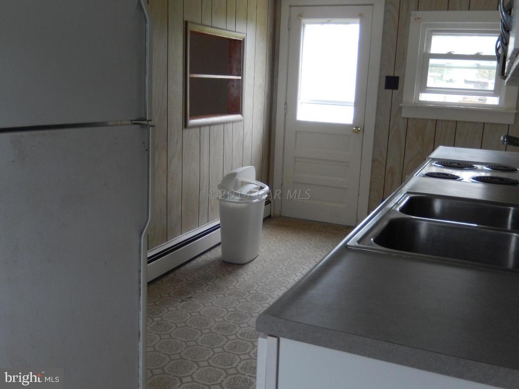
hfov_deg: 51.4
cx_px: 260
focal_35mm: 36
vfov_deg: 39.7
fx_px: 540
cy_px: 194
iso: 280
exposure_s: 1/30
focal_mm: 6.5
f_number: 4
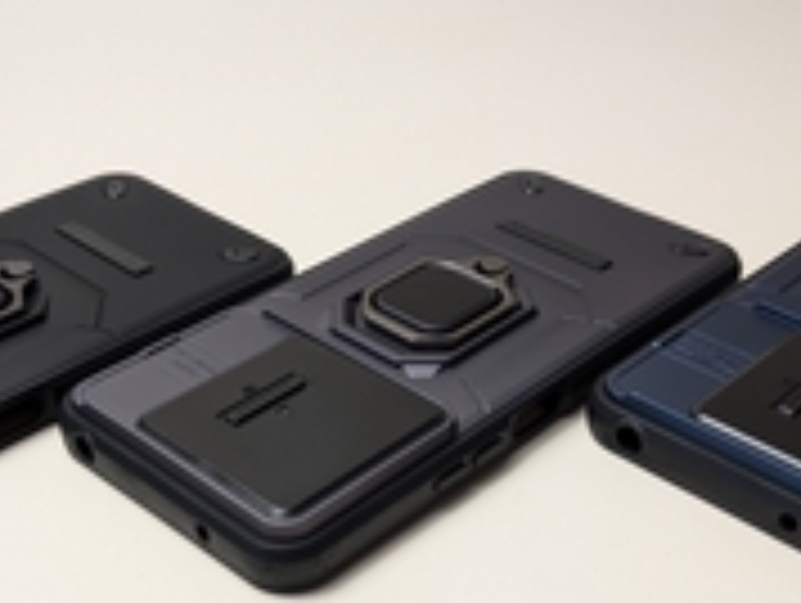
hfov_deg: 35.4
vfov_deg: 26.9
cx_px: 346
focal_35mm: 54
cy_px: 412
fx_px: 1251
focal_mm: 6.9
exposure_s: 1/46.4
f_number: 1.68
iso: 59
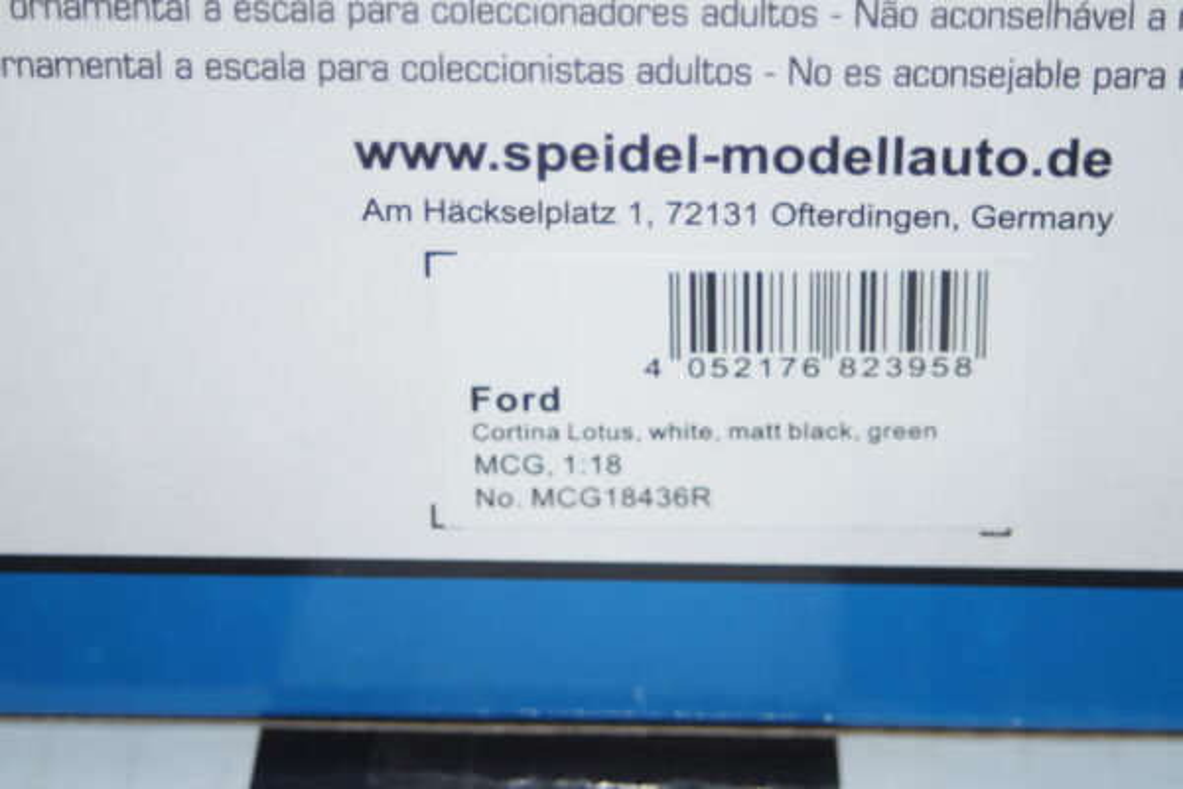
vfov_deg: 11.4
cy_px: 394
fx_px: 3943
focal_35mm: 120
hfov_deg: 17.1
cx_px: 592
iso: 320
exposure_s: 1/125
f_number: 5.6
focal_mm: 80
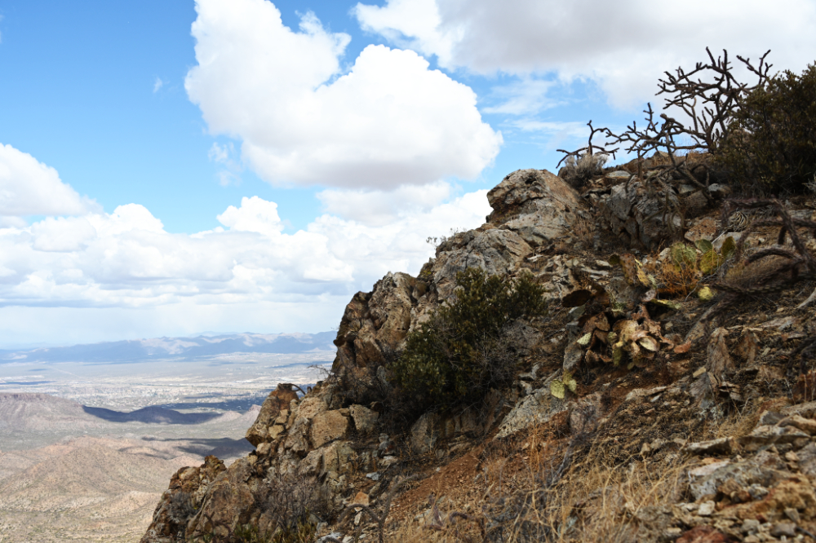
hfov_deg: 54.5
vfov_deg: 37.8
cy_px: 272
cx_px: 408
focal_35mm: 35
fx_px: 793
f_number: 10
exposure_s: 1/320
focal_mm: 35
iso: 160
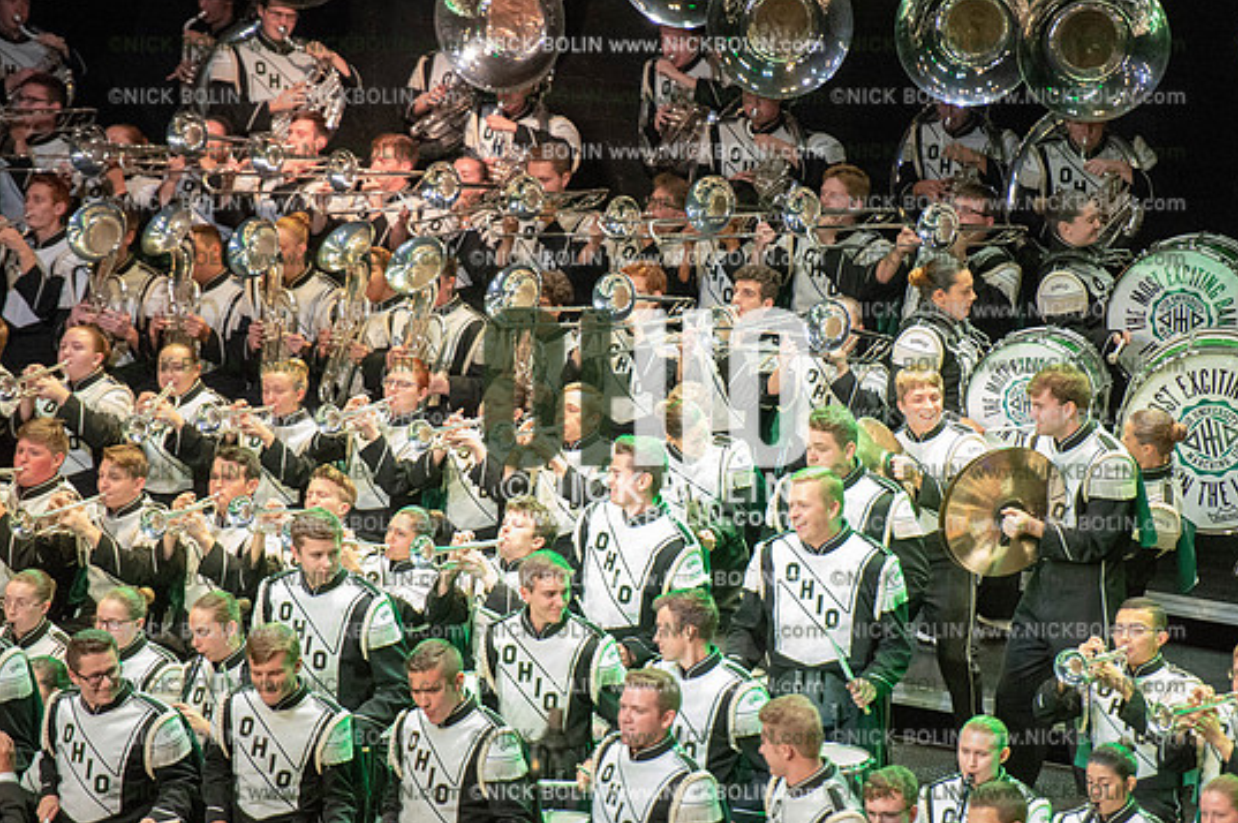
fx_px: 7421
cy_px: 417
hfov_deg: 9.5
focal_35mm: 216
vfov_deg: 6.3
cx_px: 646
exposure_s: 1/640
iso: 8000
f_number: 2.8
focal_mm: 200
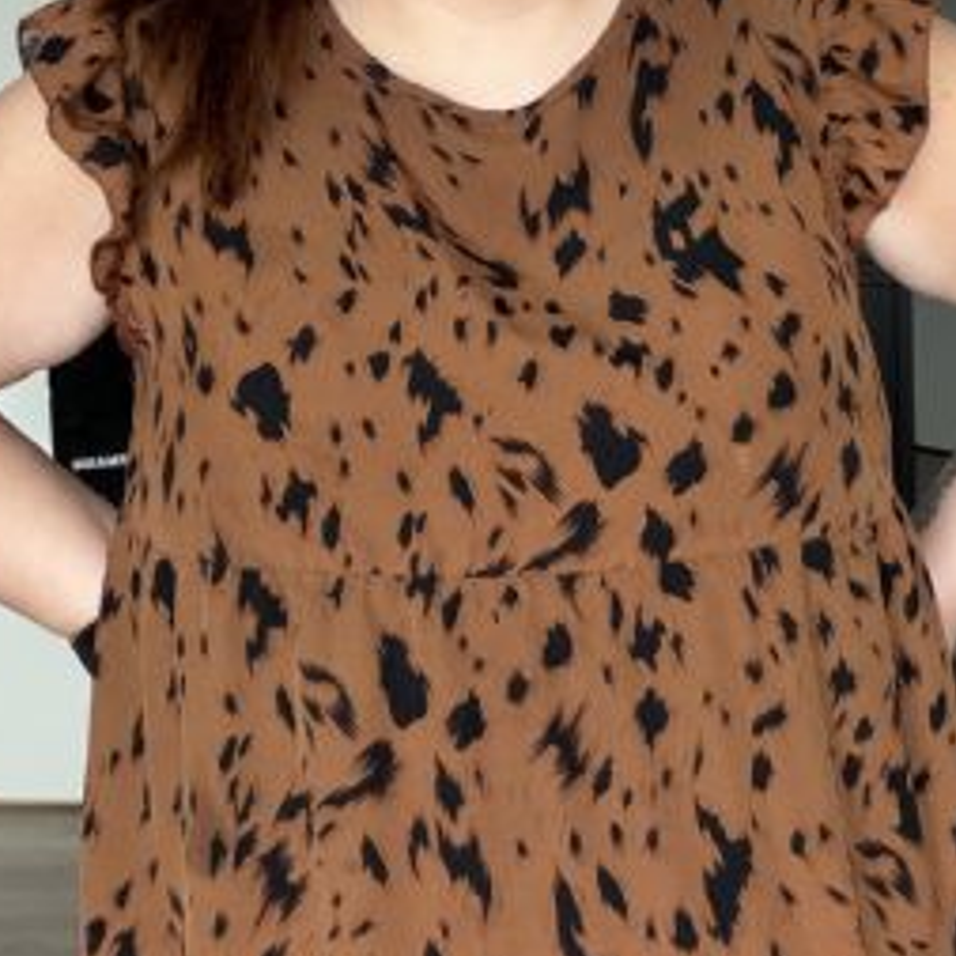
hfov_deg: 27.3
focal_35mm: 63
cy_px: 4
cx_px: 491
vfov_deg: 25.9
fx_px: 1968
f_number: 1.9
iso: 100
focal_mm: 2.71
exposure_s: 1/60
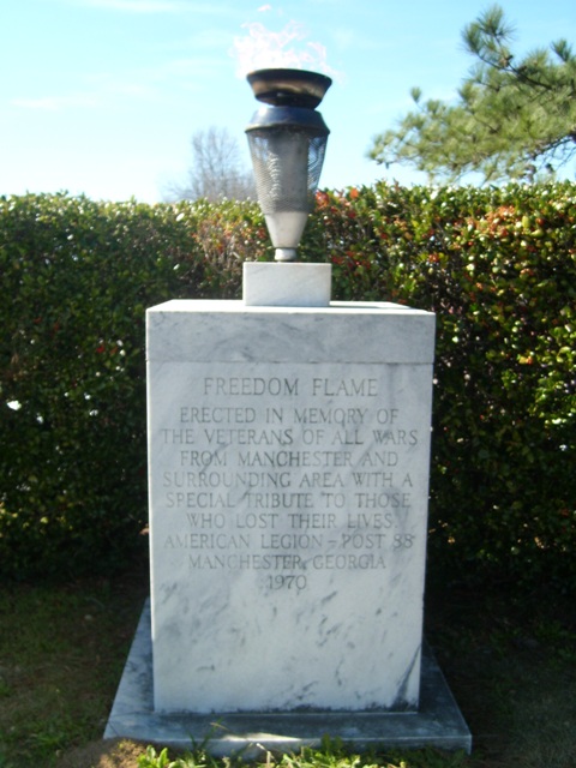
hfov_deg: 40.7
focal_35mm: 35
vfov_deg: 52.6
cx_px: 288
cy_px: 384
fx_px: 777
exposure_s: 1/569
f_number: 2.8
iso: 50
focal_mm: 5.8
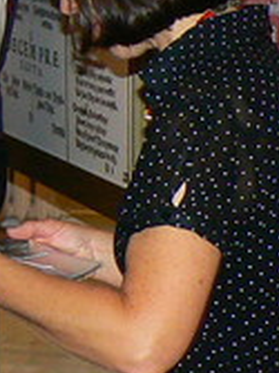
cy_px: 132
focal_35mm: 184
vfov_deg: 10.7
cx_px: 80
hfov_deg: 8.1
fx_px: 1980
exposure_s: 1/60
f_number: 2.8
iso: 200
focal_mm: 6
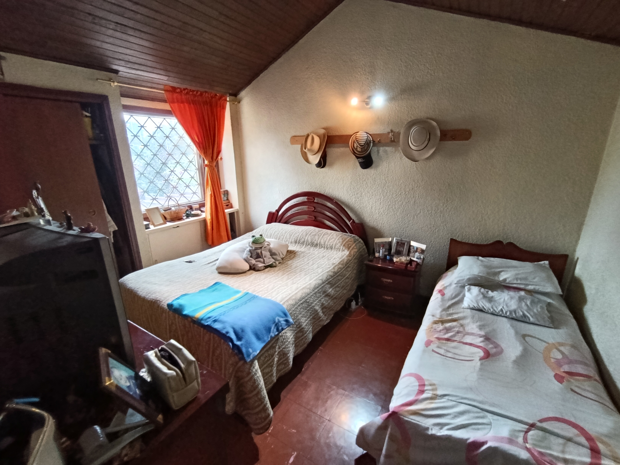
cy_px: 232
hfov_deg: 98.2
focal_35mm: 15
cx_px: 310
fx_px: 269
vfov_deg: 81.7
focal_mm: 1.65
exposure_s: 1/30
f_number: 2.2
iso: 419
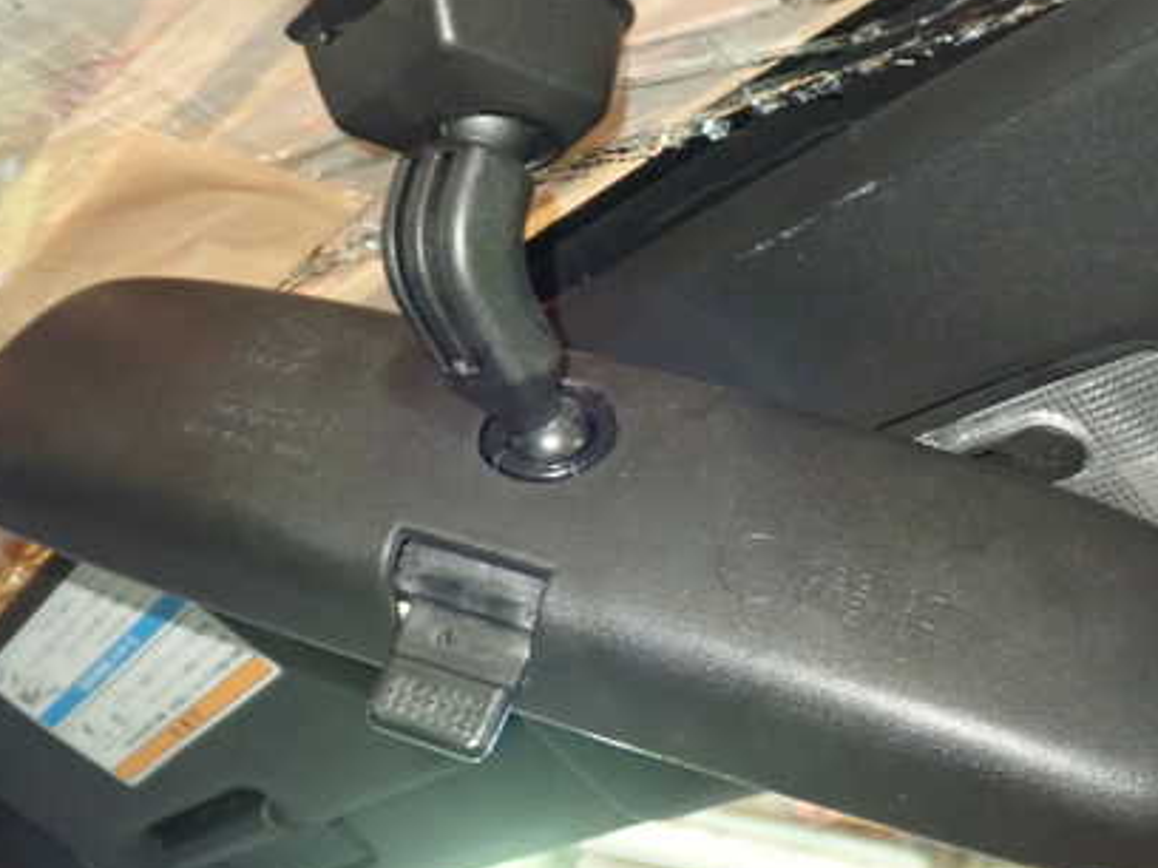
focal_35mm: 53
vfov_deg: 27.5
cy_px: 479
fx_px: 1773
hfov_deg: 36.2
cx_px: 605
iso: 800
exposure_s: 1/10
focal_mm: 6.37
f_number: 2.5
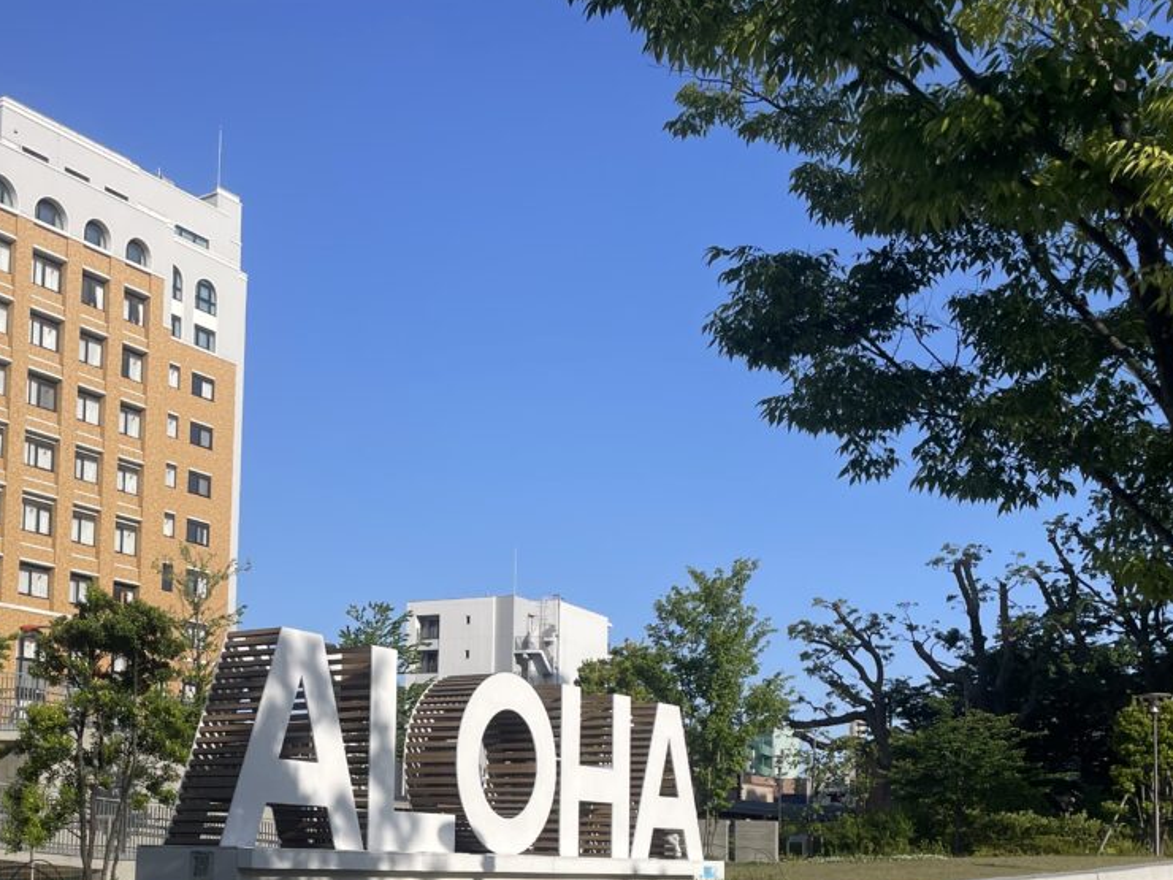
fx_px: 1525
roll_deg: -1.4
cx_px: 358
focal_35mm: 45
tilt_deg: +4.0
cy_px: 752
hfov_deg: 41.3
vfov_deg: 31.0
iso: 50
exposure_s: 1/6135
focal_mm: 4.2
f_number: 1.6
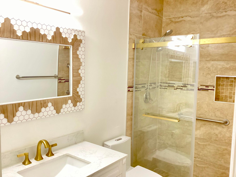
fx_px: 211
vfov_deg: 45.4
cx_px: 118
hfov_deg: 58.4
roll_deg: -0.5
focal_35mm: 31
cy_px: 88
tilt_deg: -5.6
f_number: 2.4
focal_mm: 3.3
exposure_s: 1/40
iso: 320
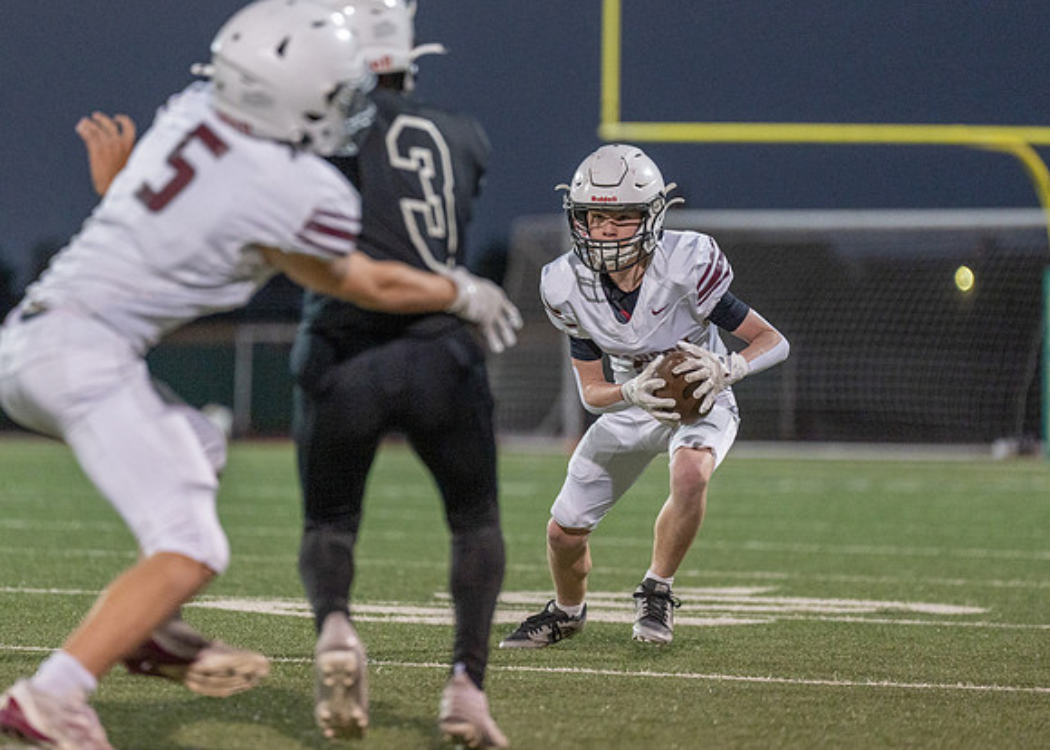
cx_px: 449
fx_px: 7892
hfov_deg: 7.6
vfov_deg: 5.4
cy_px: 322
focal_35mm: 265
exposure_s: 1/1000
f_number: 2.8
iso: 1250
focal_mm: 200
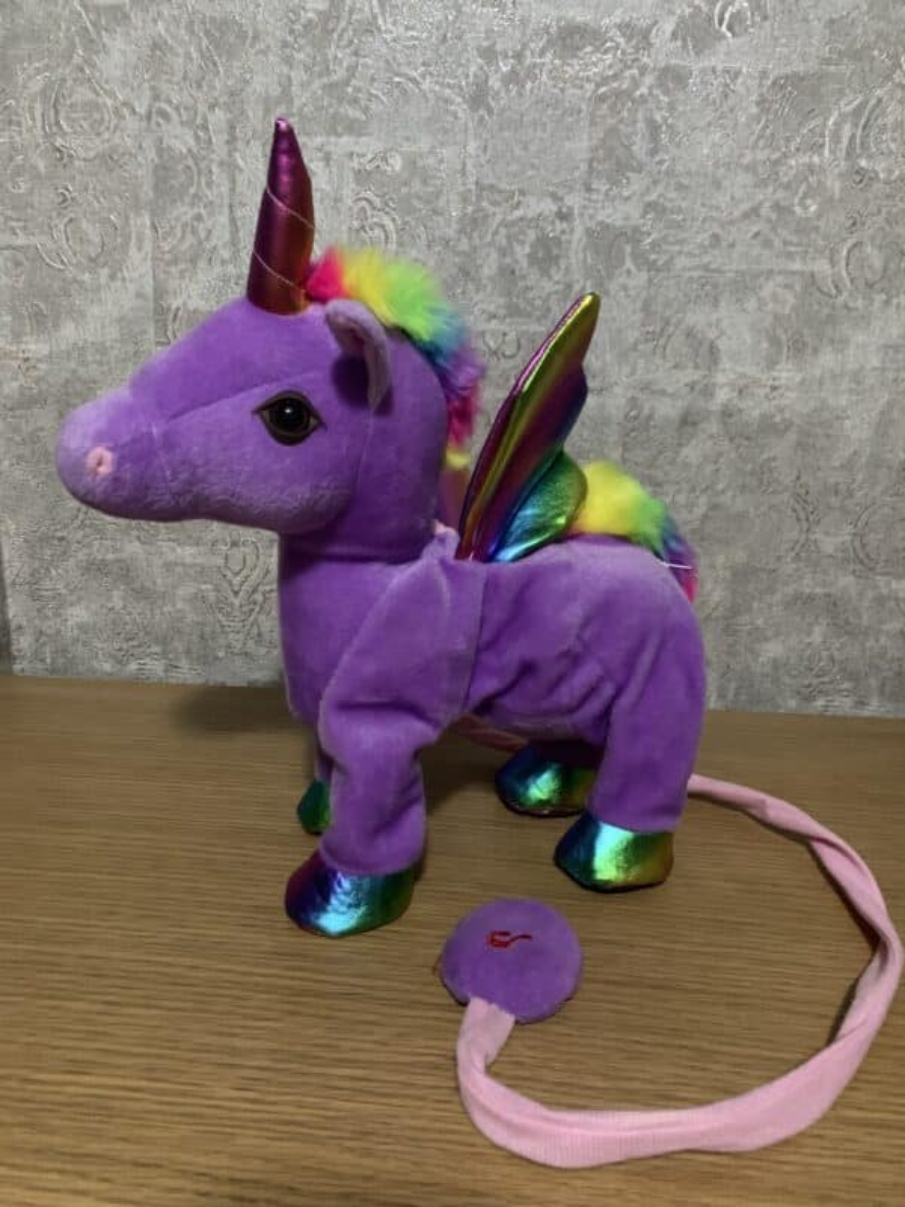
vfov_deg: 67.3
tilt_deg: -15.4
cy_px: 604
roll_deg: -1.9
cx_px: 452
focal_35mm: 26
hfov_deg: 53.1
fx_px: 906
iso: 800
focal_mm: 4.25
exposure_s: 1/27
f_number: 1.8
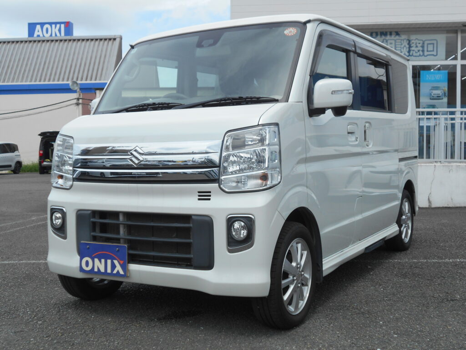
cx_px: 233
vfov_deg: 32.9
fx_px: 592
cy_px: 175
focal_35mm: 44
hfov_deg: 42.9
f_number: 4.2
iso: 80
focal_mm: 7.7
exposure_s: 1/640
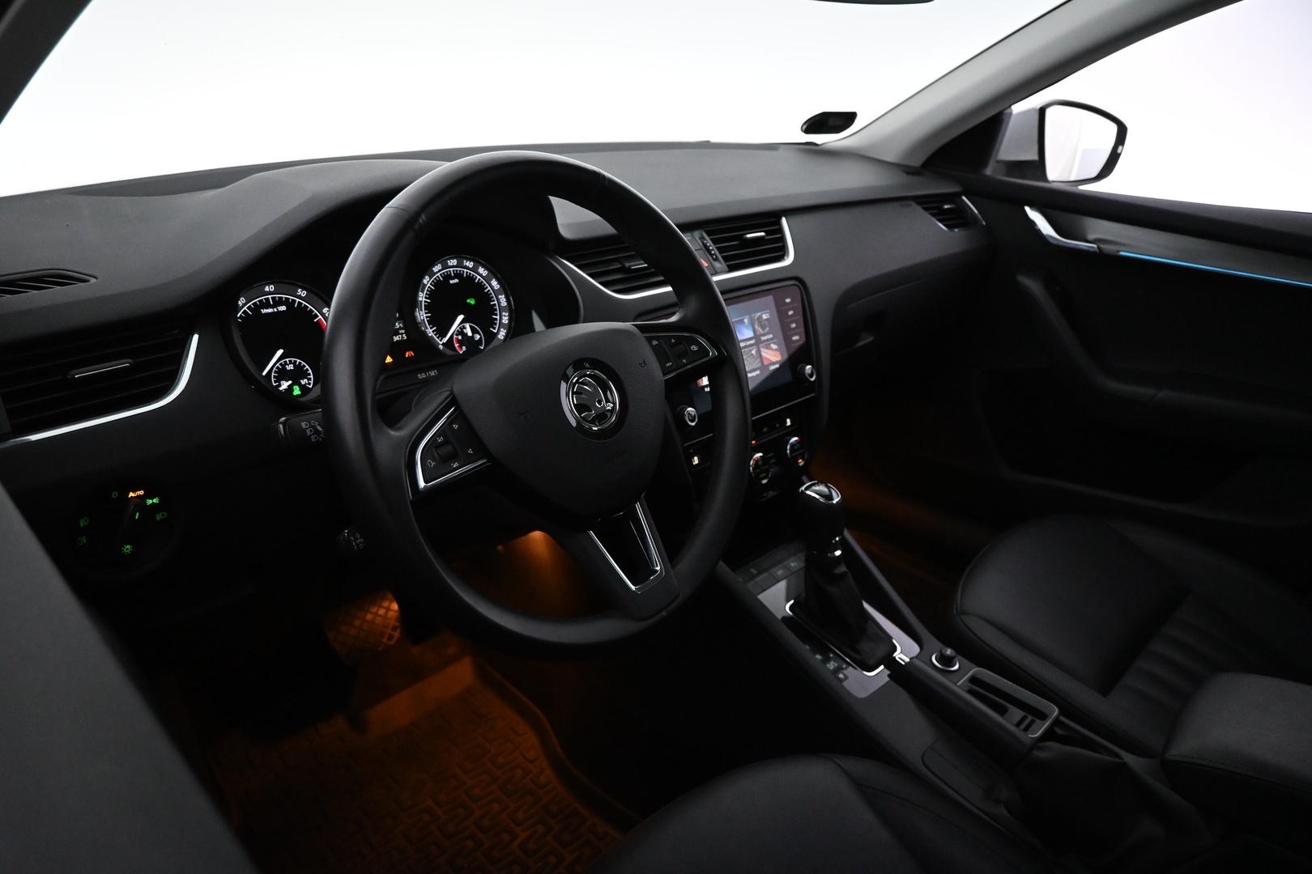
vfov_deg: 53.1
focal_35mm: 24
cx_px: 656
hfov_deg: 73.7
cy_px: 437
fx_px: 875
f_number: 3.5
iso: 3200
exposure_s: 1/80
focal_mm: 16
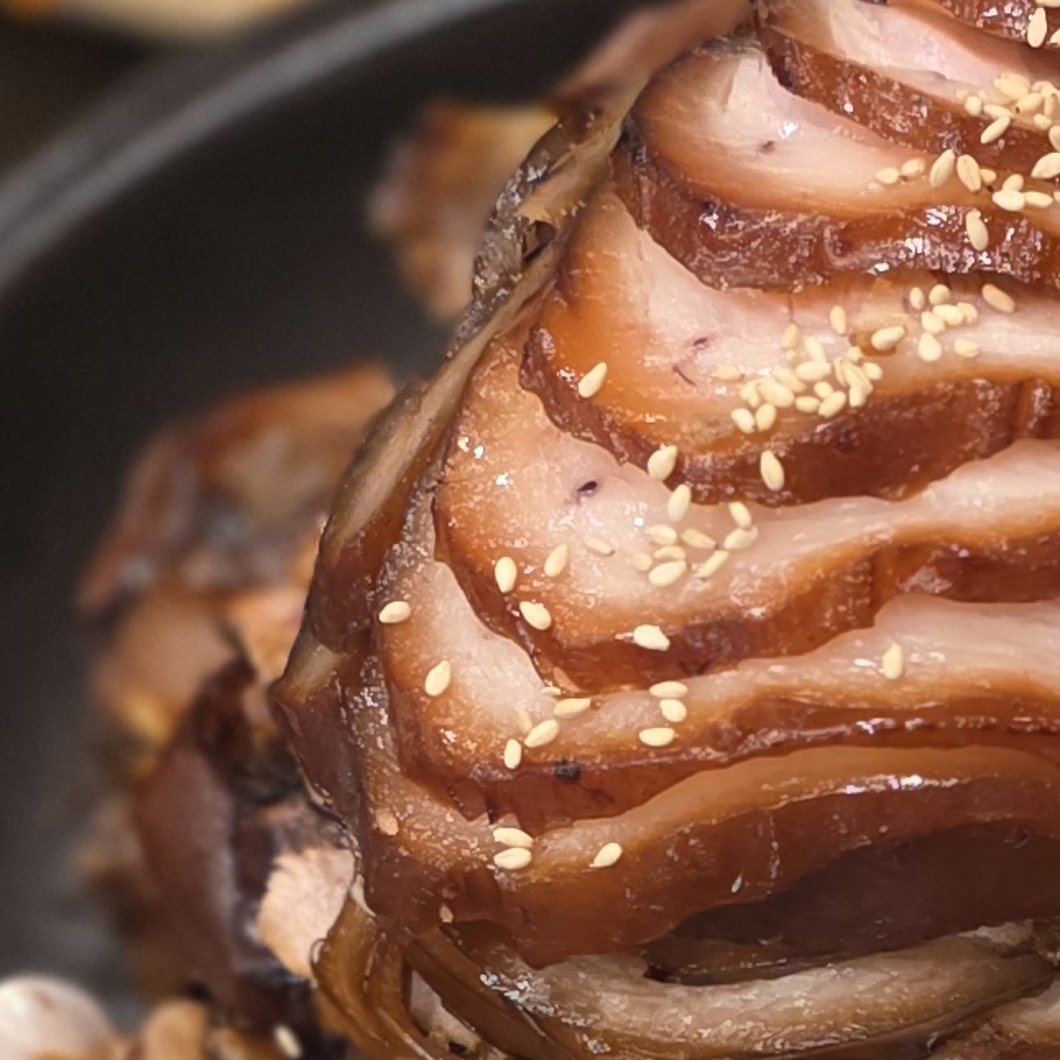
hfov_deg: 13.7
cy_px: 1349
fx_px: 4365
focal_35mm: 126
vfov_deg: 13.4
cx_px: 1024
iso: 640
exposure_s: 1/120
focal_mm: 6.3
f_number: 1.7
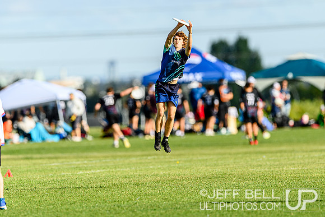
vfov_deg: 2.3
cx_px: 162
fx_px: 5418
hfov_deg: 3.4
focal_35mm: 600
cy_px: 108
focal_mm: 400
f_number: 3.2
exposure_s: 1/1600
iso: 100
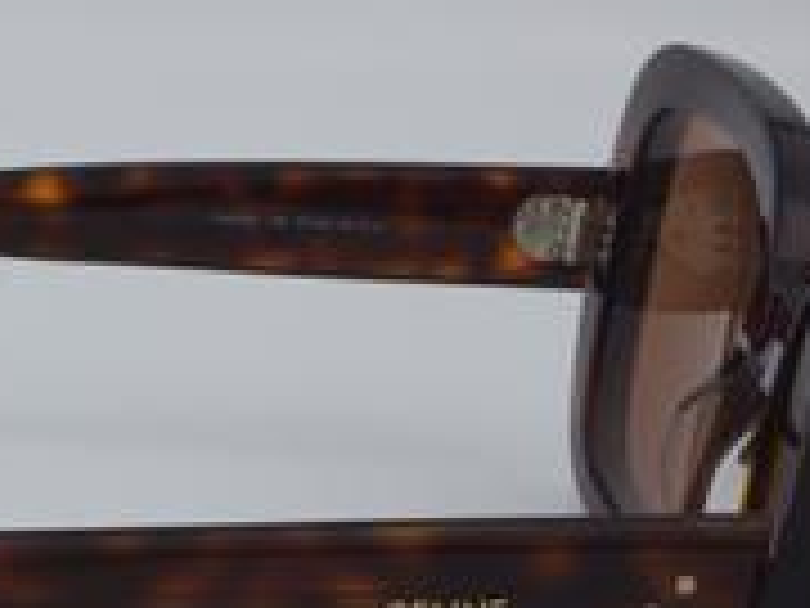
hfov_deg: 12.2
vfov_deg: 9.3
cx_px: 50
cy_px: 455
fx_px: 3744
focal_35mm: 160
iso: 100
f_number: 32
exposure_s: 1/4
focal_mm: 50
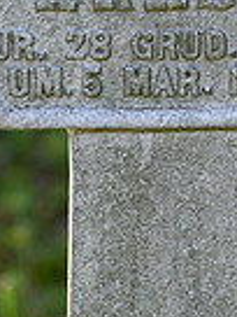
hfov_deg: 1.2
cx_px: 244
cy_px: 13
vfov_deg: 1.7
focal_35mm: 1199
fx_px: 10945
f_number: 6
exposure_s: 1/500
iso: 400
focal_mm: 195
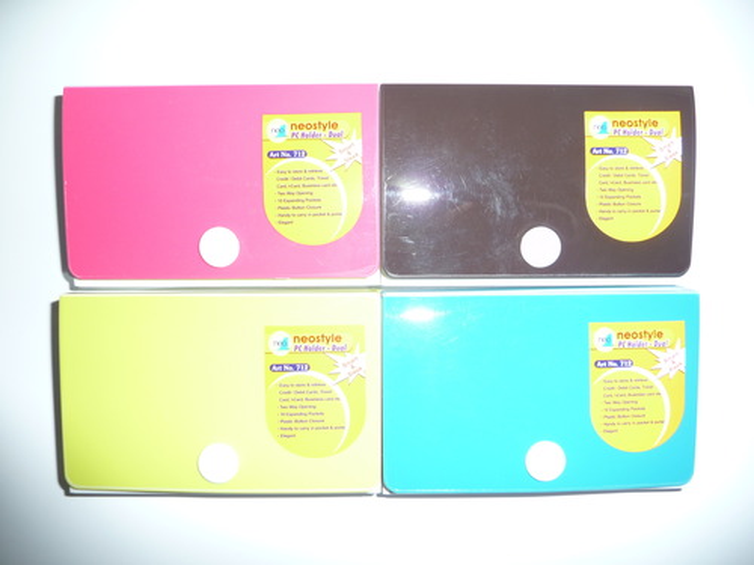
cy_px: 282
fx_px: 610
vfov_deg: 49.7
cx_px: 377
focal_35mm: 28
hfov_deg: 63.4
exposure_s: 1/30
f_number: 3.3
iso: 100
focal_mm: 4.7
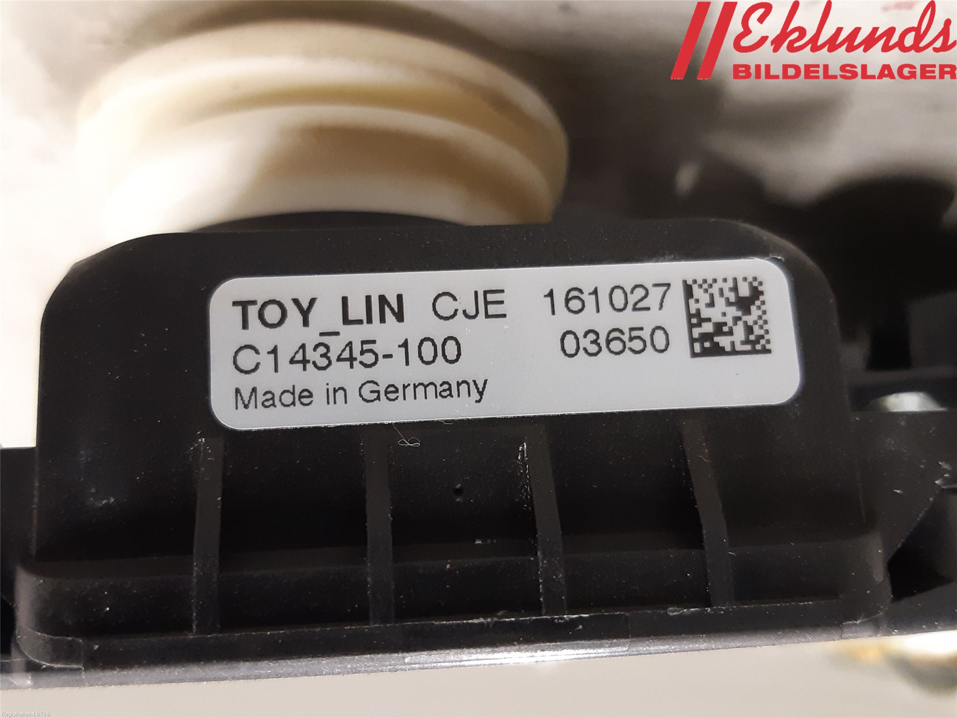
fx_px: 719
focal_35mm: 26
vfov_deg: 53.1
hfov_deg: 67.3
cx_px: 478
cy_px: 359
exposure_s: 1/33
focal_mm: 3.93
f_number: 1.7
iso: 200
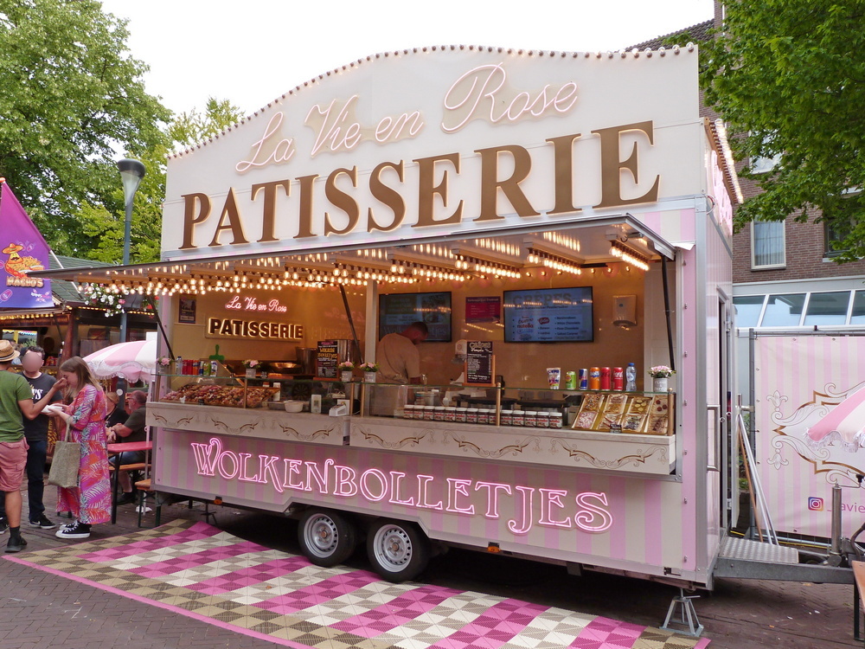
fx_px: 625
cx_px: 432
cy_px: 324
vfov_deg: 54.9
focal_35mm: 25
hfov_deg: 69.4
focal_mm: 4.5
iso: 100
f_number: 5
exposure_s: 1/200
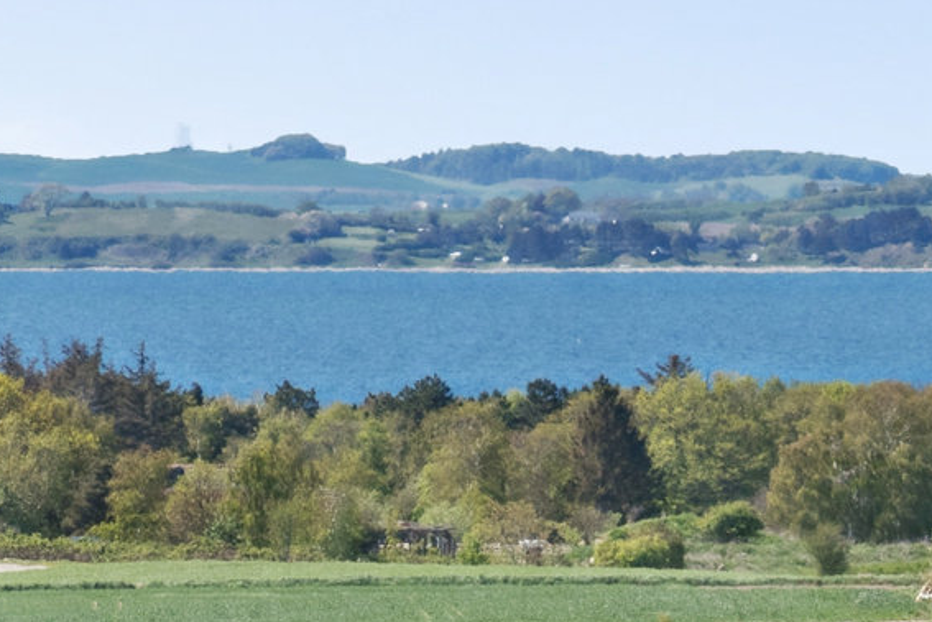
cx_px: 299
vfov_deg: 1.7
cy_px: 102
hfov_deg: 2.6
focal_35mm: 794
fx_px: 20554
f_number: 7.1
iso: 125
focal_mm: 150
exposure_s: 1/800
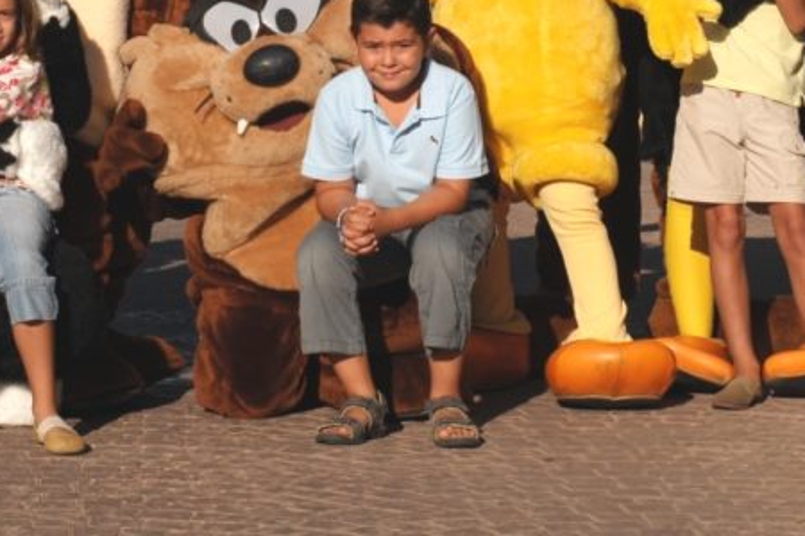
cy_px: -51
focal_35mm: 206
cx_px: 309
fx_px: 4606
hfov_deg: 10.0
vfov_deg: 6.6
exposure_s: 1/500
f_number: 8
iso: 100
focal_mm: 60
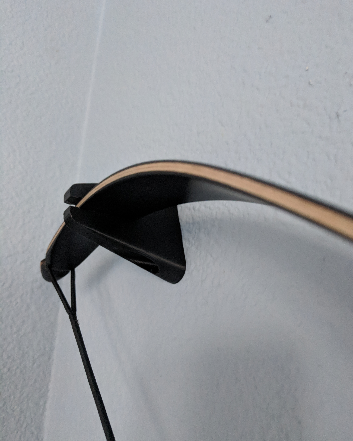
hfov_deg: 51.5
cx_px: 182
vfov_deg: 62.2
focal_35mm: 28
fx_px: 366
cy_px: 228
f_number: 2
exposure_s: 1/24
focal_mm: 4.67
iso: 1121
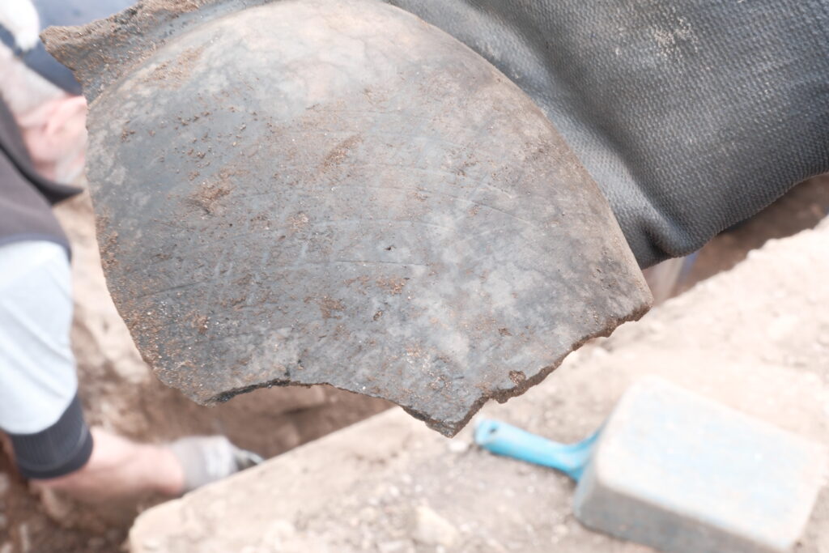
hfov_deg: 31.4
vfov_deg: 21.2
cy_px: 276
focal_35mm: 64
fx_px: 1474
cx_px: 414
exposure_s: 1/8
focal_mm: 42.9
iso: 400
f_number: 22
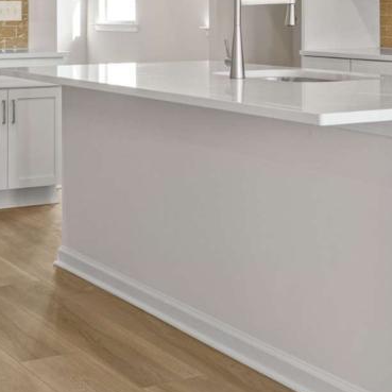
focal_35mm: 83
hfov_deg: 20.5
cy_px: 41
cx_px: 342
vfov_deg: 20.5
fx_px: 1063
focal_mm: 30
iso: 1250
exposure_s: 1/60
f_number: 6.3
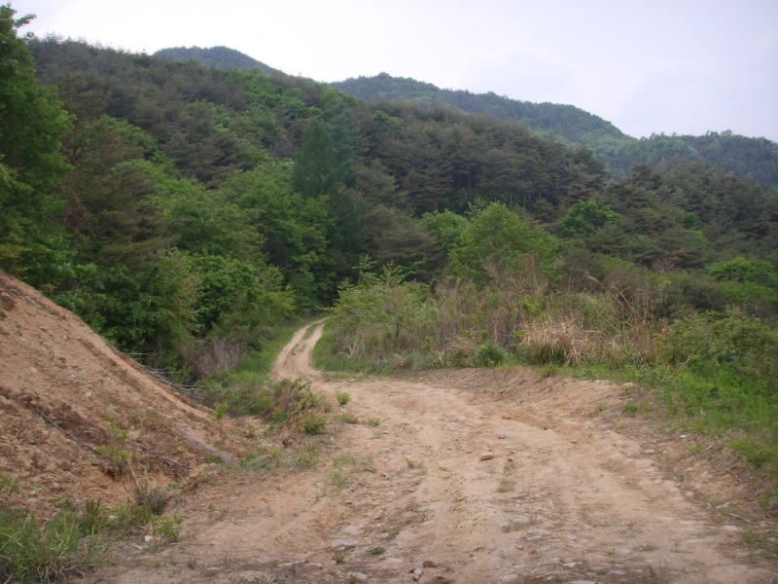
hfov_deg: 47.9
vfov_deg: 36.8
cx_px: 389
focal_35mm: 39
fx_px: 877
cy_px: 292
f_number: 3.5
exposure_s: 1/180
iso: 50
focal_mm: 6.6
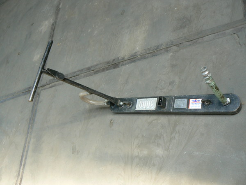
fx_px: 256
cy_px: 92
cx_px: 123
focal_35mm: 36
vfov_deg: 39.7
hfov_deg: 51.4
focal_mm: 6
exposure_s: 1/40
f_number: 2.8
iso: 80
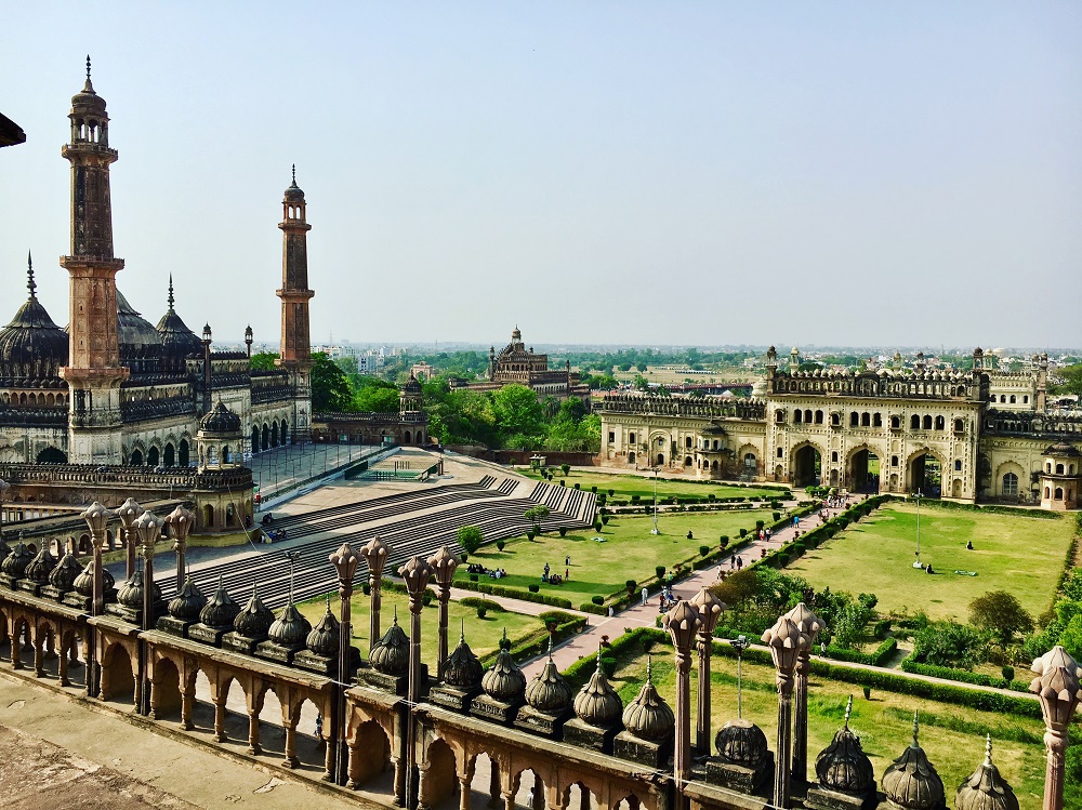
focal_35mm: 29
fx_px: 906
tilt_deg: -3.8
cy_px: 405
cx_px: 541
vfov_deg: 48.2
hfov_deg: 61.7
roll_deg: -0.4
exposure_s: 1/1832
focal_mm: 4.15
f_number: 2.2
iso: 25
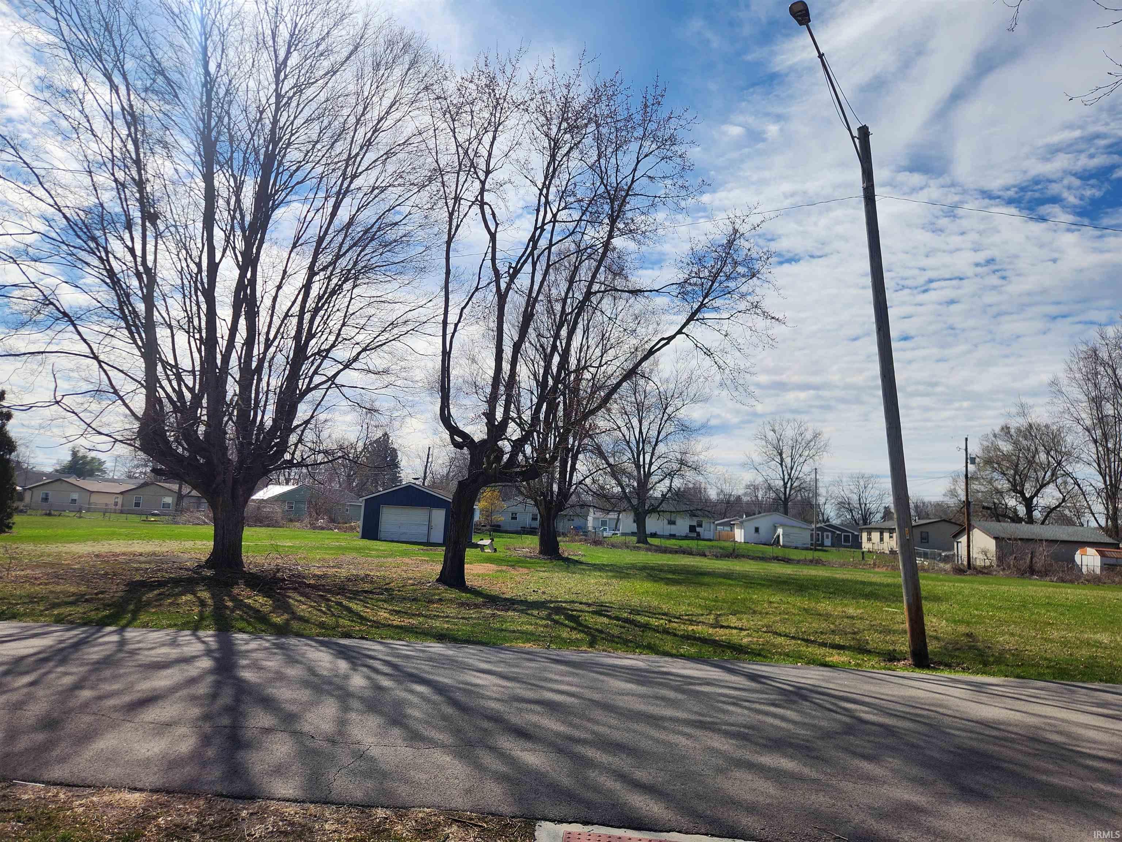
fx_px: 745
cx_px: 561
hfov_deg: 73.9
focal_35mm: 23
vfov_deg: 58.9
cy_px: 421
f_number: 1.8
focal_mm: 5.4
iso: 20
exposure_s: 1/4043
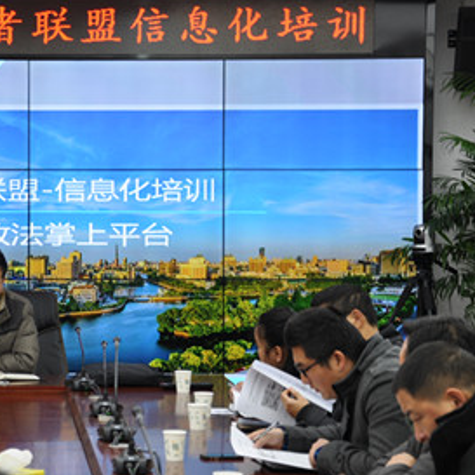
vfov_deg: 12.9
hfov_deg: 12.8
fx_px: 2096
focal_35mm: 135
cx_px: 47
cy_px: 227
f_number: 5
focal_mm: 58
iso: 200
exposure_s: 1/25
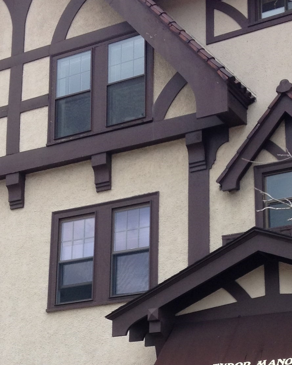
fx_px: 811
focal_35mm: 75
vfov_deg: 25.2
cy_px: 264
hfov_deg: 20.4
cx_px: 181
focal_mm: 3.3
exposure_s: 1/325
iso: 32
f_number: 2.4
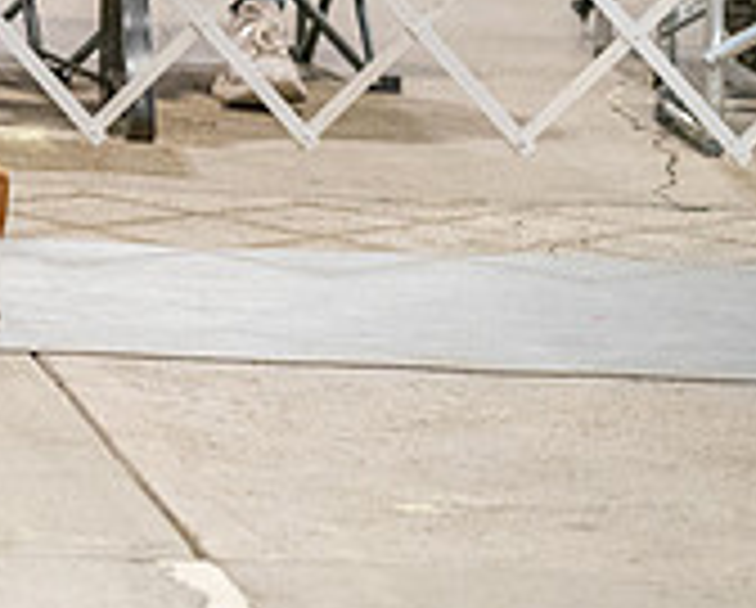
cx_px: -461
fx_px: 11476
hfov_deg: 3.8
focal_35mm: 512
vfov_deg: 3.0
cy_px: -293
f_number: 3.5
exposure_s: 1/250
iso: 6400
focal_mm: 136
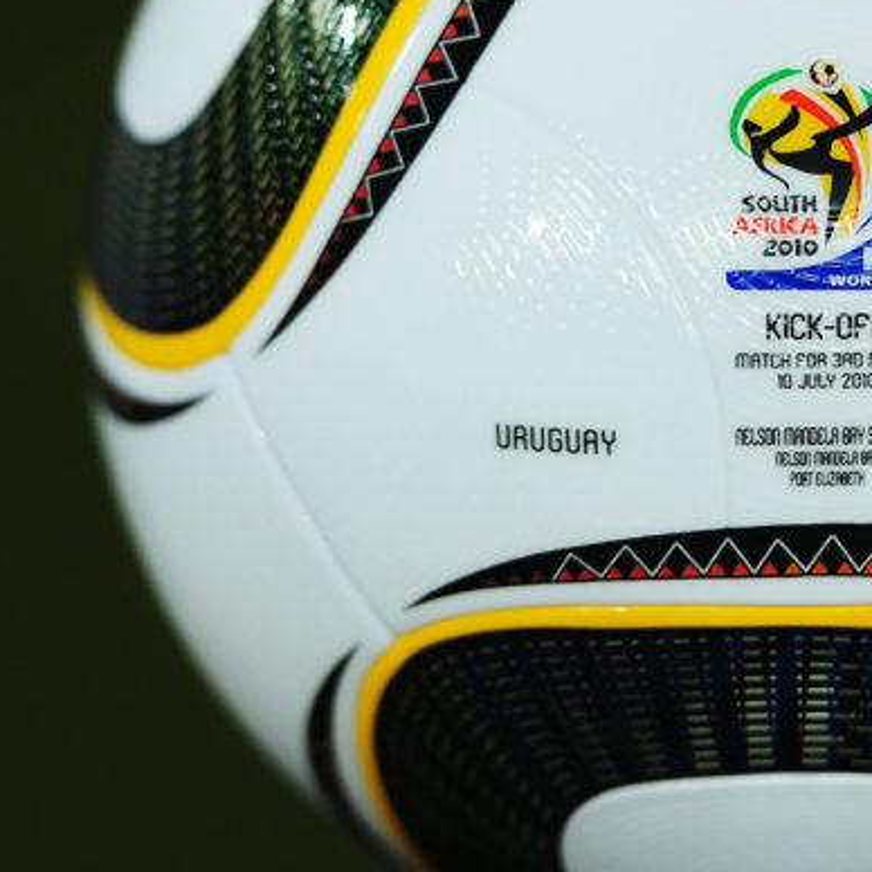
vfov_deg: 4.6
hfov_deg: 4.6
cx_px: 818
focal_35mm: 381
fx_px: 10858
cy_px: 307
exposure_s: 1/1000
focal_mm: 170
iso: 1250
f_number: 2.8
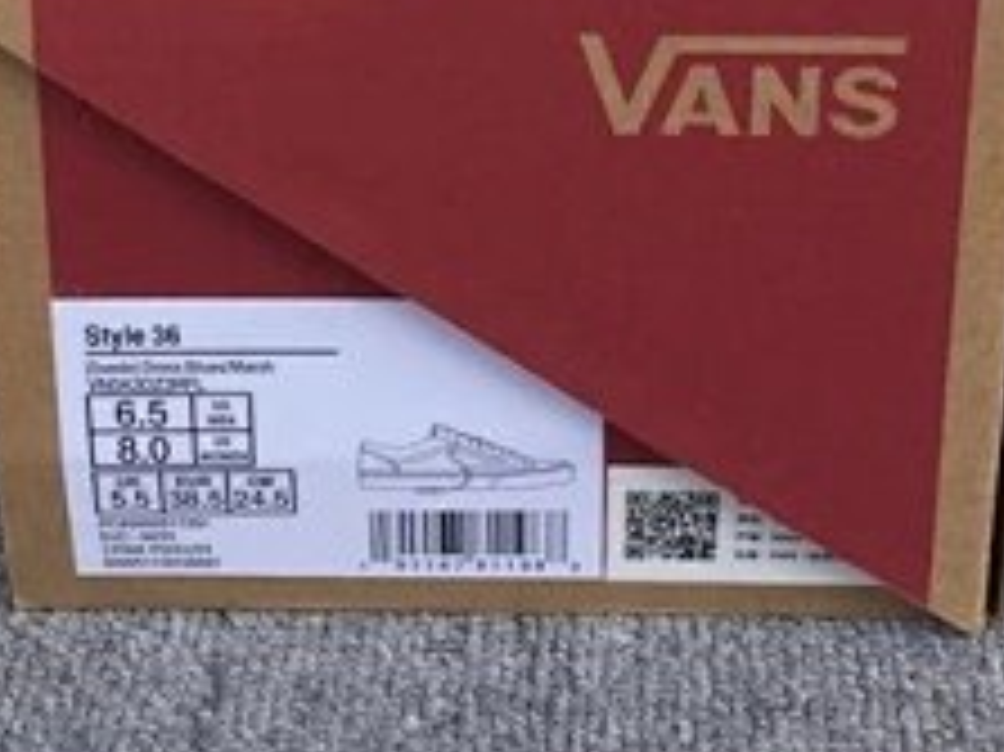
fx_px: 2580
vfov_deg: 15.7
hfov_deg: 22.0
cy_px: -261
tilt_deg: -19.5
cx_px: 545
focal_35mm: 89
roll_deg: +0.1
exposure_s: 1/304
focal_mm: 3.3
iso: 25
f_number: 2.4
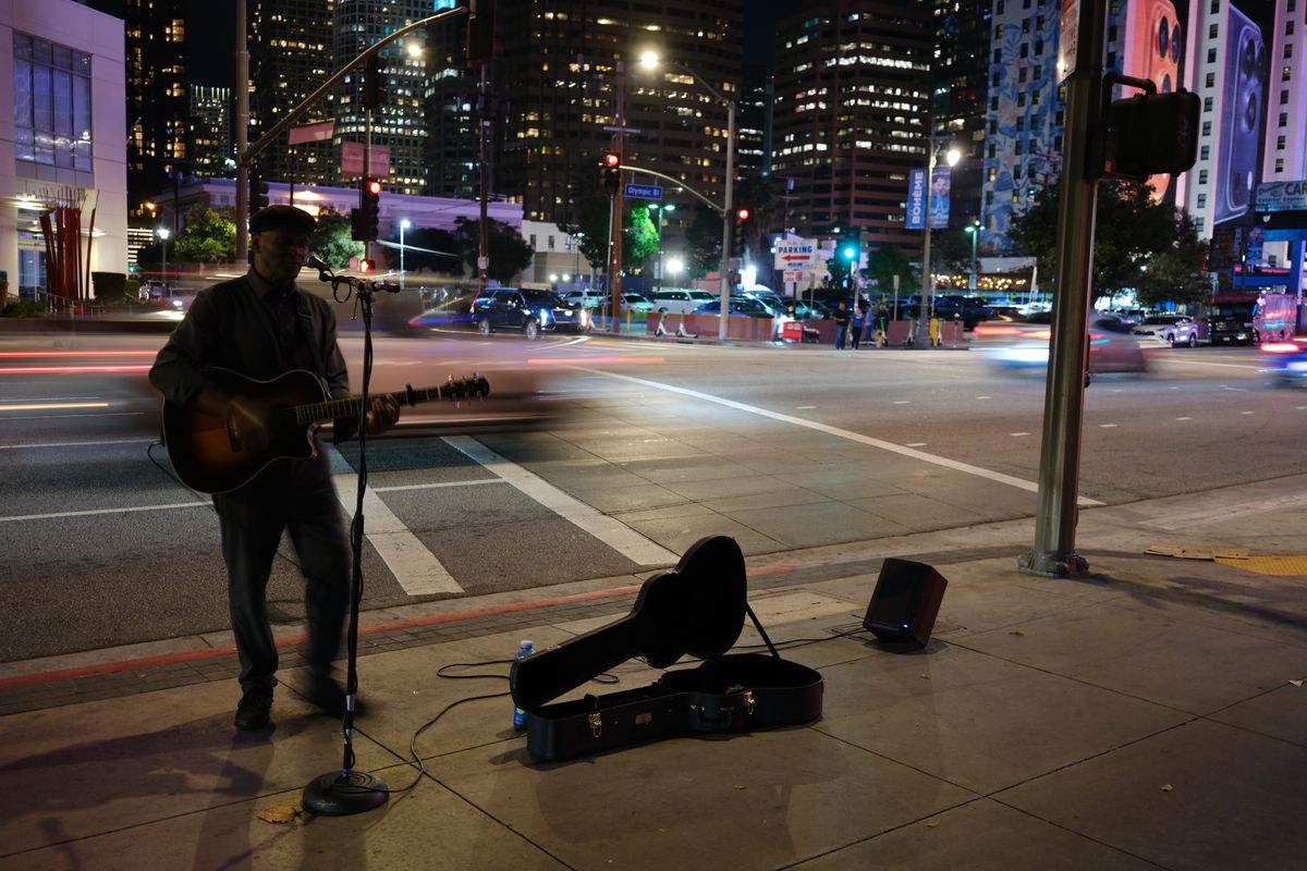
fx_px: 1271
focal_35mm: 35
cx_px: 654
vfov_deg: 37.9
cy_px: 436
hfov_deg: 54.4
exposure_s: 1/5
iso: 500
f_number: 2.8
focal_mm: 23
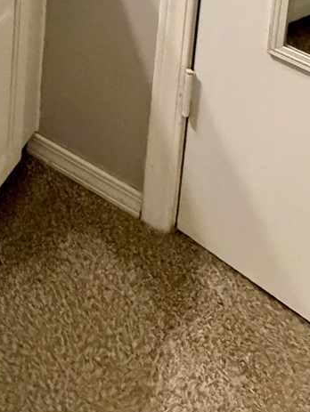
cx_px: -239
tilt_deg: -11.5
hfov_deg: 19.4
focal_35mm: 58
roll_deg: +2.0
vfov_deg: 23.6
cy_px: -258
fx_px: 692
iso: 1000
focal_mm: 2.22
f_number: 2.2
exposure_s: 1/40
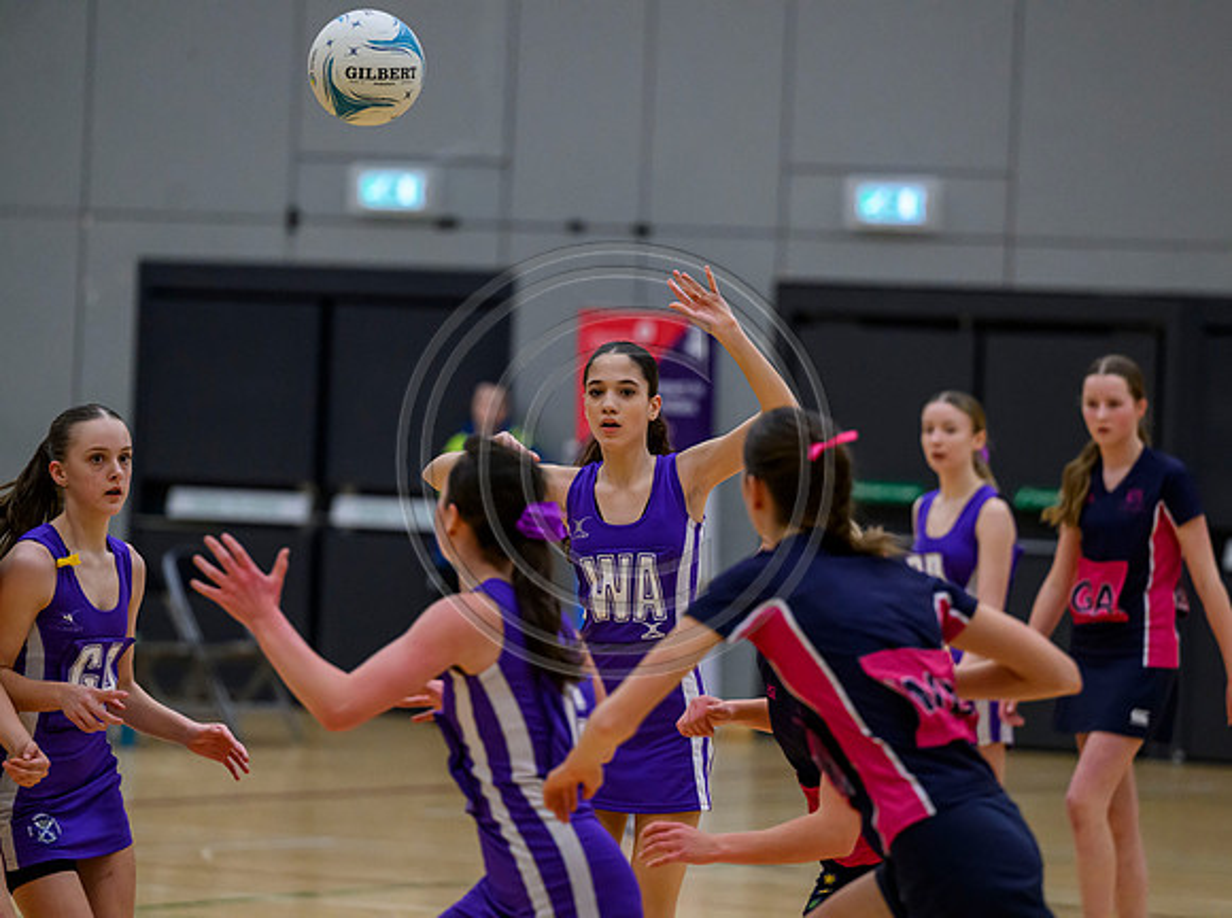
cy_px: 459
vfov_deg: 6.9
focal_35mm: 215
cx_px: 688
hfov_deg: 9.2
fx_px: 7644
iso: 6400
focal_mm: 200
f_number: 3.5
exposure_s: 1/1000
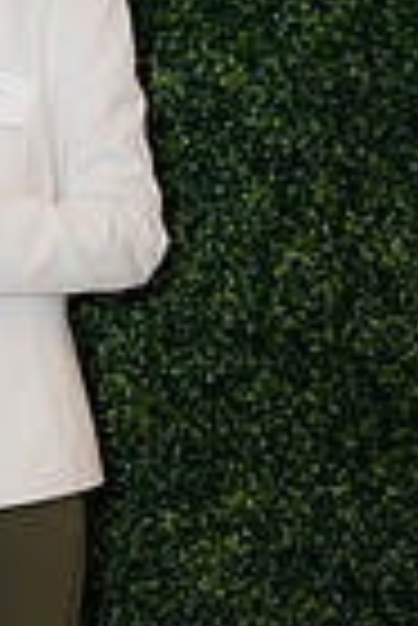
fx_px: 2814
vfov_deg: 12.6
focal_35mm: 162
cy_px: 108
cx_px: -166
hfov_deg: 8.3
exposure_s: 1/160
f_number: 5
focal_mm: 50
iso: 400
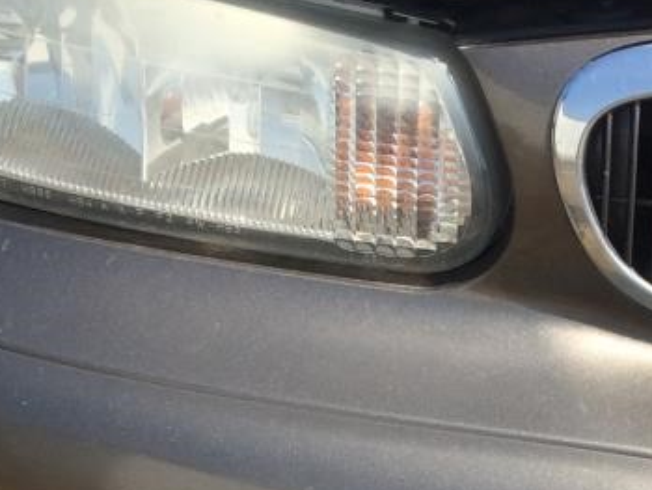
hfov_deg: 18.5
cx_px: 464
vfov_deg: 13.0
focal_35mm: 106
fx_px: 1998
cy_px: 814
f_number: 2.2
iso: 32
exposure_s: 1/1208
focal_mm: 4.15
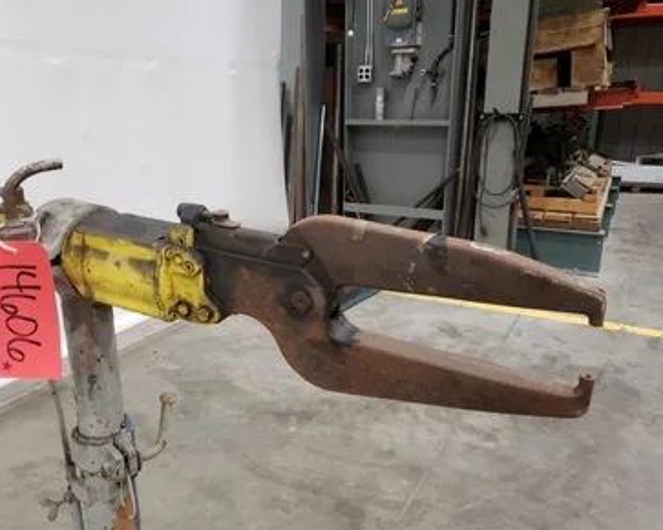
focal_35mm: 28
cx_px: 316
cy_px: 260
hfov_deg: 62.2
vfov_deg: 51.5
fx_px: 549
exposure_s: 1/40
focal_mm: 4.3
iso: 320
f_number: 1.5
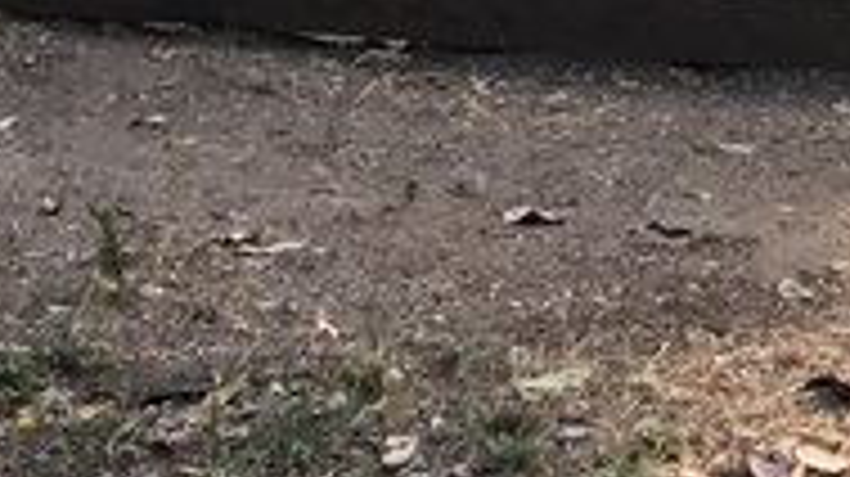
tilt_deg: -1.7
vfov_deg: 7.8
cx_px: 863
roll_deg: +1.7
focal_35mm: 143
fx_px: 3221
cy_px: -680
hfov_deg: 14.8
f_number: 2.4
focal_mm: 3.3
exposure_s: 1/120
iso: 40
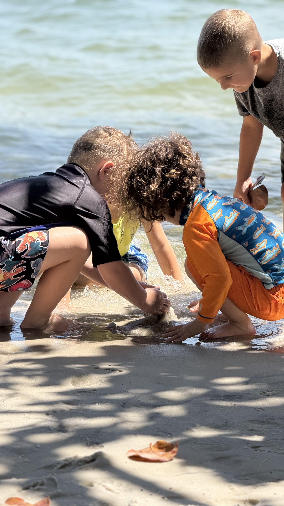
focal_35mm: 131
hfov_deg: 9.3
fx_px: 1754
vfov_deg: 16.4
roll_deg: -1.2
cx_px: 158
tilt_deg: -13.3
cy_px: 253
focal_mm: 15.66
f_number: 2.8
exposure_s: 1/1148
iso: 64
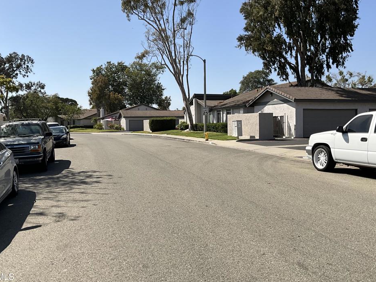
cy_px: 135
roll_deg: +1.2
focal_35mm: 32
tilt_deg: -2.5
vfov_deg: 44.2
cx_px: 190
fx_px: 348
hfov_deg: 56.8
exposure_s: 1/2427
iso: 25
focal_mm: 3
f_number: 1.8
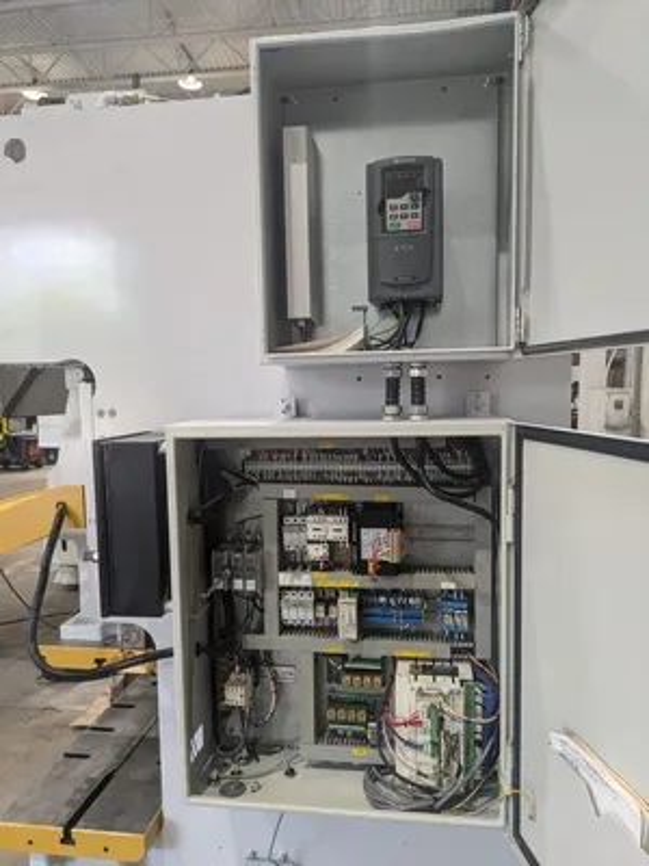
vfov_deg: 69.4
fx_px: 625
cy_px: 433
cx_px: 324
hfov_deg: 54.9
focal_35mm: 25
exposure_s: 1/120
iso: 446
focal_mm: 5.43
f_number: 1.89
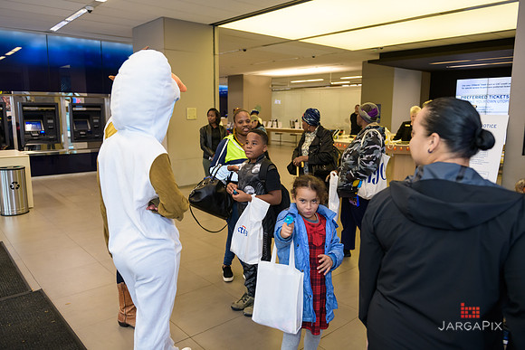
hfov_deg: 67.4
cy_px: 175
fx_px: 394
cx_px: 262
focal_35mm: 27
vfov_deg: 48.0
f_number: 3.2
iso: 800
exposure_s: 1/125
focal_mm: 27
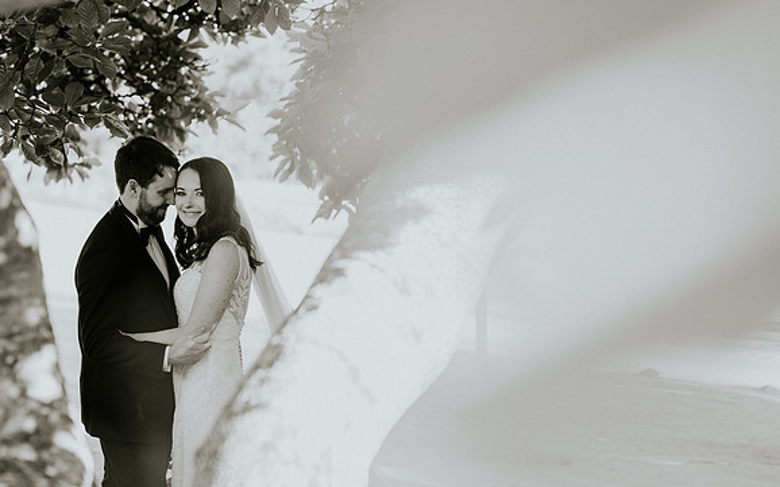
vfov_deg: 15.0
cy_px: 252
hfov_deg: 23.8
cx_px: 390
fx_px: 1849
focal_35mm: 87
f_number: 2.8
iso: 320
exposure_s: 1/200
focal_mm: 85
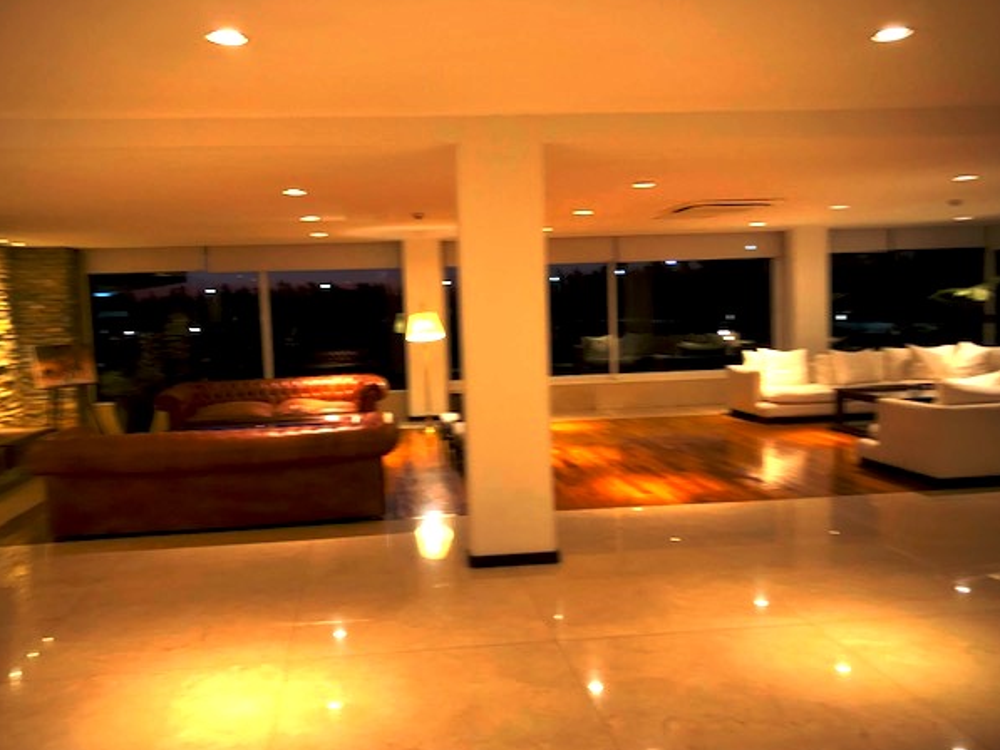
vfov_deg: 46.8
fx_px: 867
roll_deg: +1.8
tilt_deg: -6.0
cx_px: 476
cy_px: 387
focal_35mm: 30
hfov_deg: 59.9
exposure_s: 1/50
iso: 320
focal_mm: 3.99
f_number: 1.8
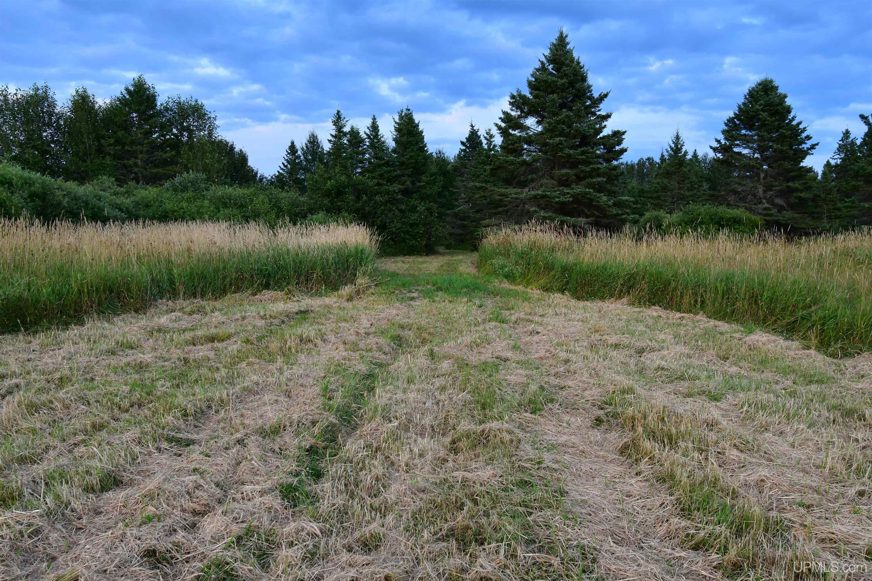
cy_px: 290
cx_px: 436
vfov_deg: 43.6
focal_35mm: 30
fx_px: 727
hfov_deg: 61.9
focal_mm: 20
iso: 640
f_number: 8
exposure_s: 1/60
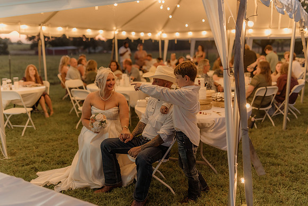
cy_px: 103
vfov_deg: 37.9
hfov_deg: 54.4
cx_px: 154
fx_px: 300
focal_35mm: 35
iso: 1000
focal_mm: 35
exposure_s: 1/125
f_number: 1.4
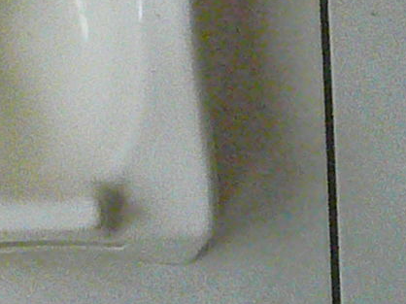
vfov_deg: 21.1
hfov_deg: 27.4
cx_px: 4
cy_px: -6
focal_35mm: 67
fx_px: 785
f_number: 8
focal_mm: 4.6
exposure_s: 1/800
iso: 3200
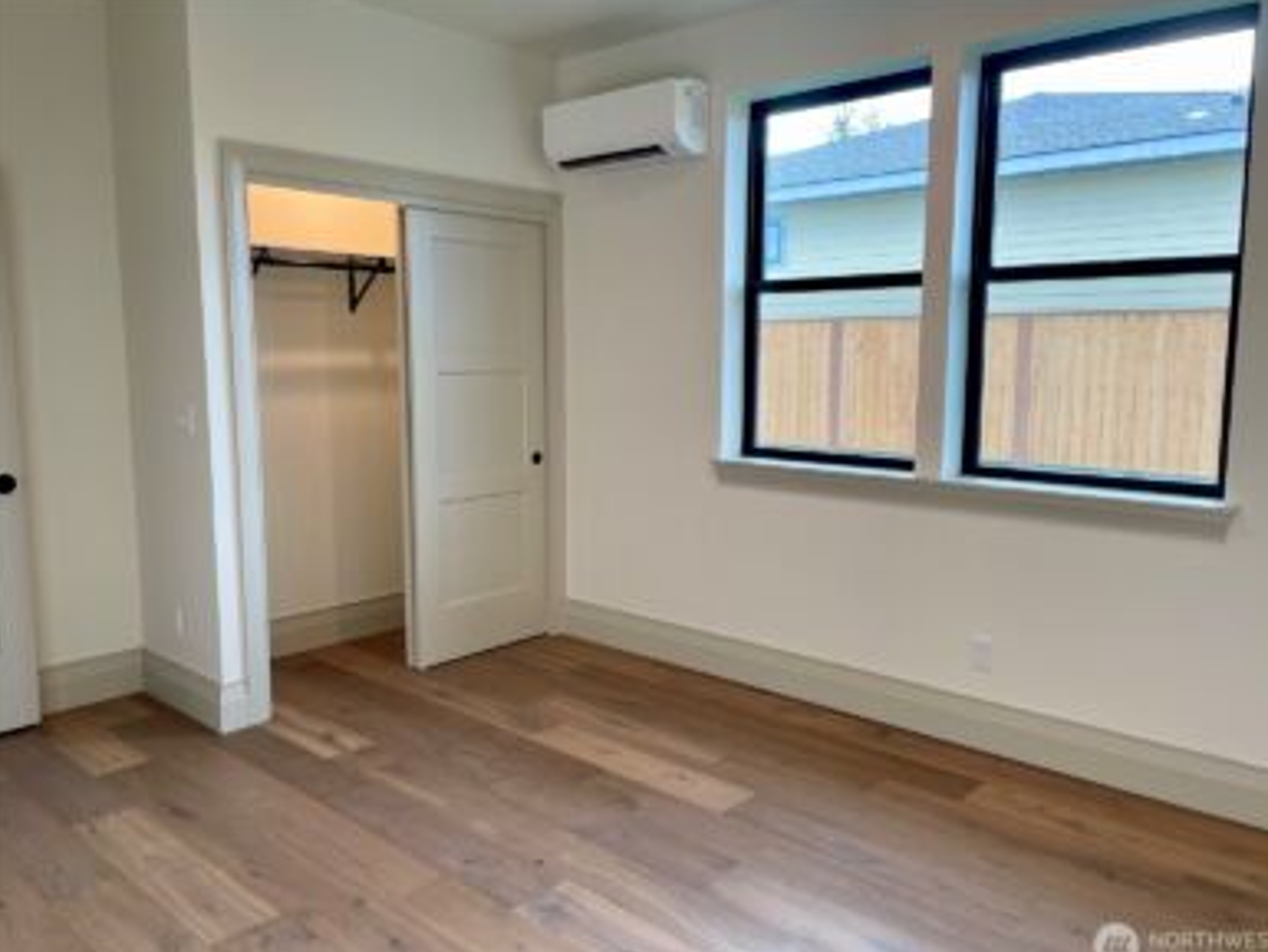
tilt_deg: -8.1
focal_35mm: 27
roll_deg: -0.2
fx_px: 989
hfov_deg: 65.3
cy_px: 484
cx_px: 649
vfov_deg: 51.4
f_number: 1.6
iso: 50
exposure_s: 1/120
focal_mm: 4.2
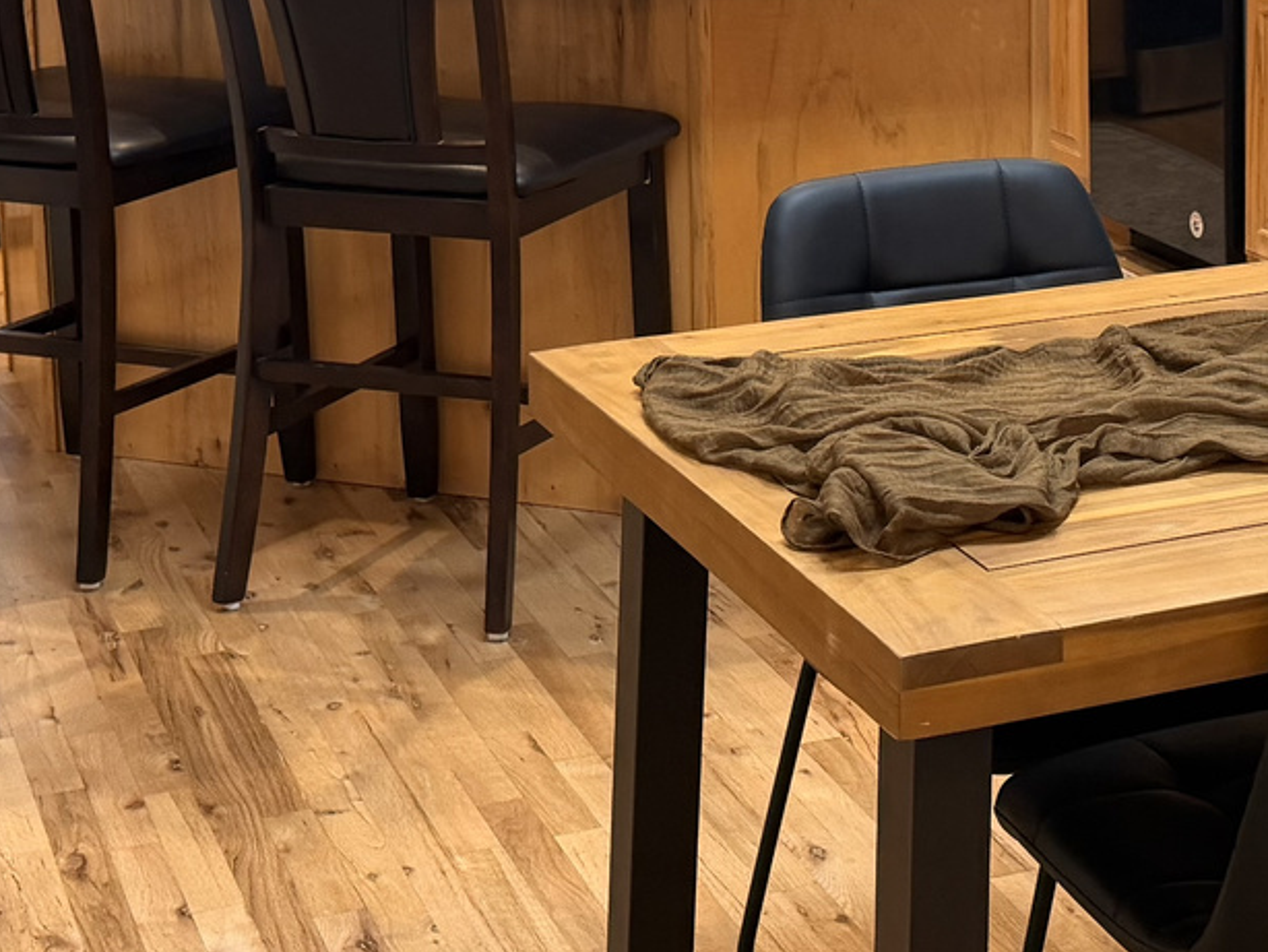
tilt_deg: -7.2
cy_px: 45
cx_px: 1031
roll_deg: -0.5
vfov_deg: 18.1
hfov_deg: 24.0
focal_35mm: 80
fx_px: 2932
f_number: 1.78
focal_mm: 6.76
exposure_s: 1/60
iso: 125
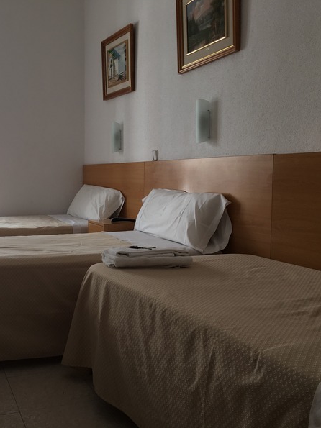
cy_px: 213
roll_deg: +0.2
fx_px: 482
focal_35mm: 39
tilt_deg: -4.2
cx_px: 97
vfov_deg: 47.9
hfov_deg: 36.3
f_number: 2.2
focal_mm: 4.15
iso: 25
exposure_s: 1/50
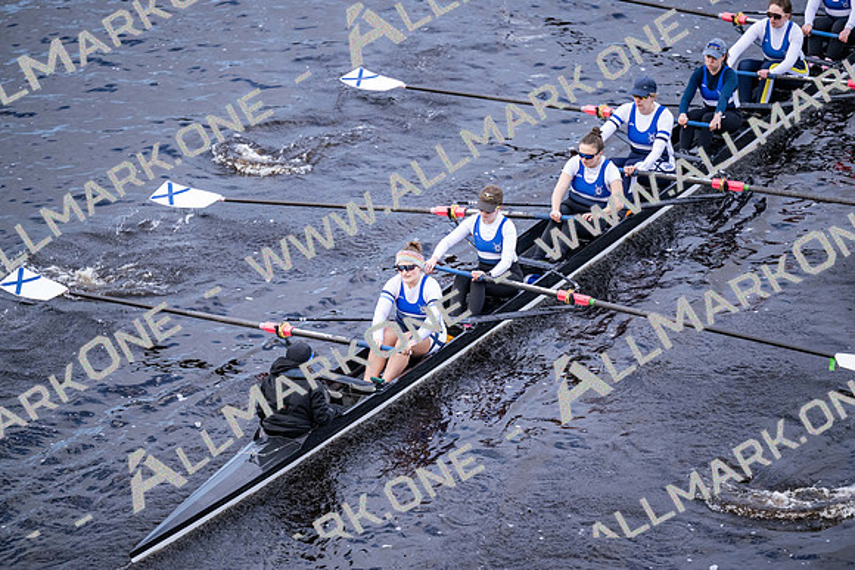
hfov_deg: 10.3
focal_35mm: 200
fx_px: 4751
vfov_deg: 6.9
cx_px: 428
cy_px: 285
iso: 1600
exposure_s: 1/2000
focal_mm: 200
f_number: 2.8
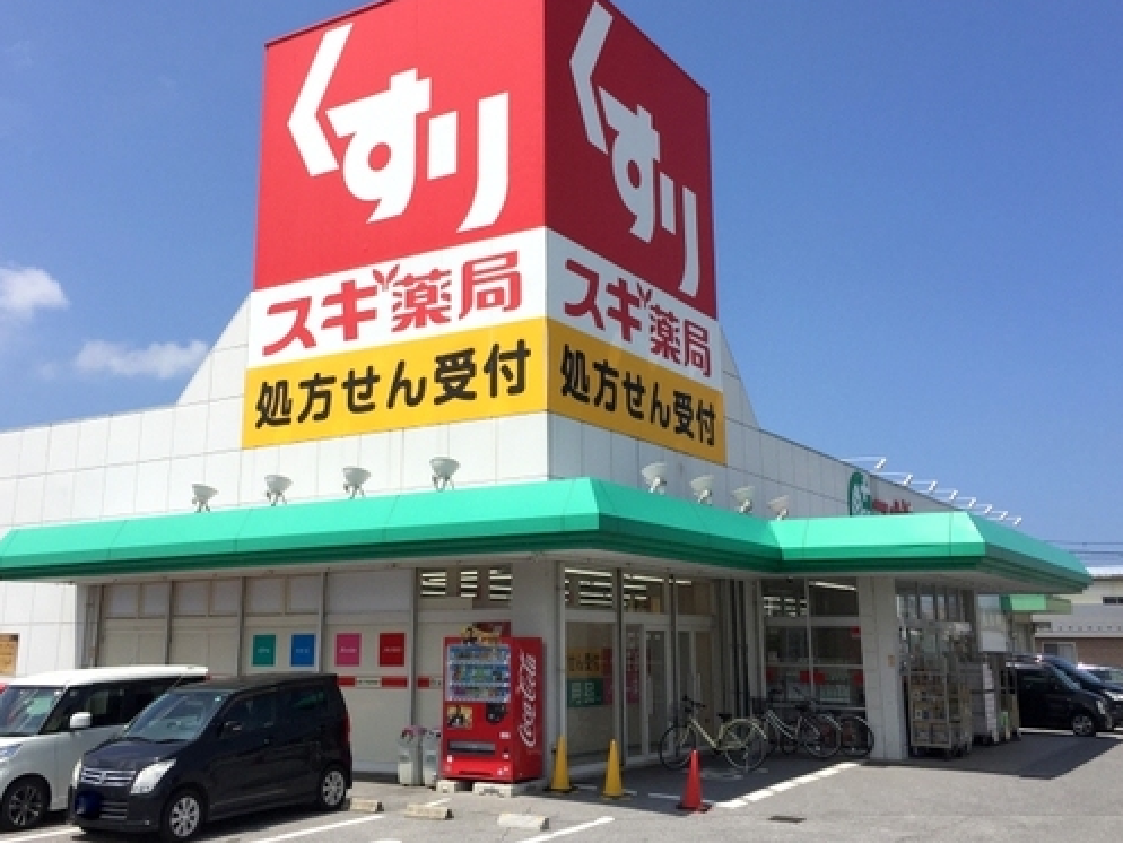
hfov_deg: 52.6
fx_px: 1136
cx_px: 529
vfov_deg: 40.7
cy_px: 380
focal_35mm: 35
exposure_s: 1/3597
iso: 32
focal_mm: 4.15
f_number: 2.2
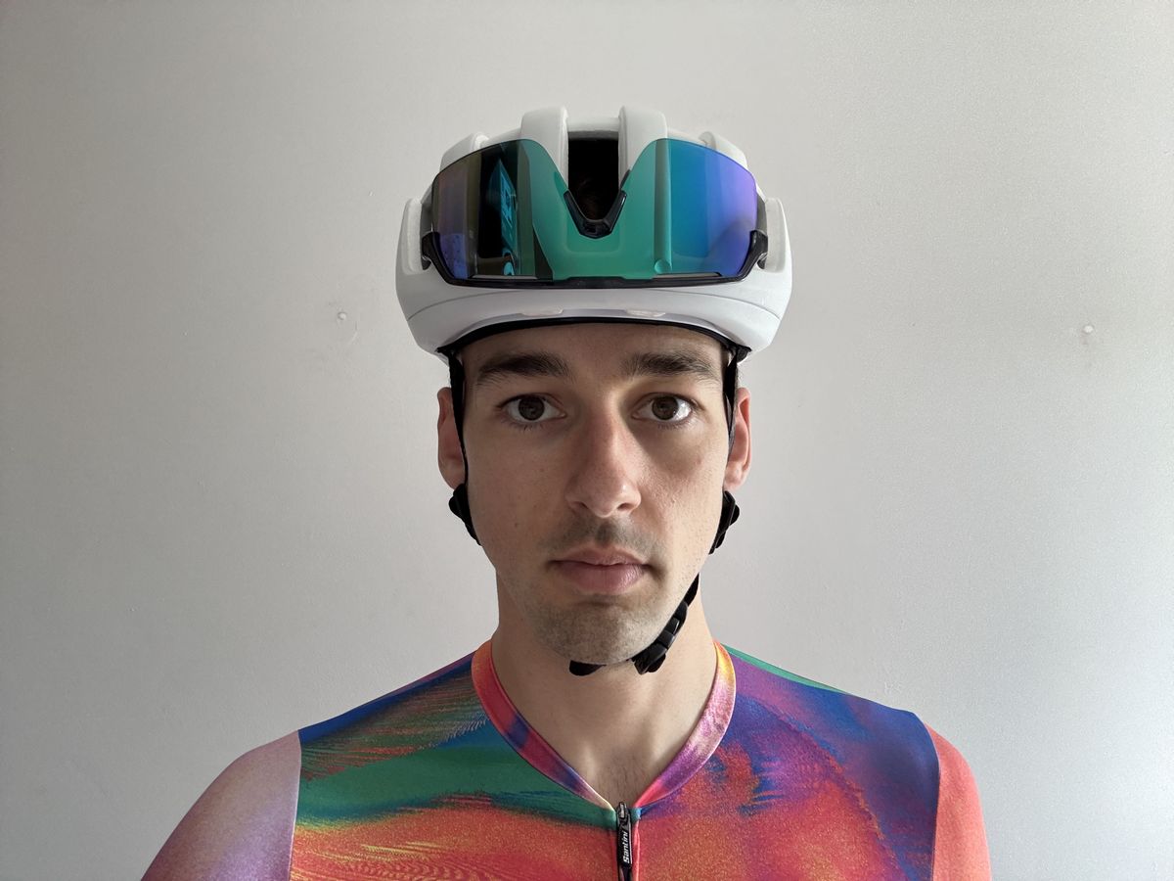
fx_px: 780
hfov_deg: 73.9
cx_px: 587
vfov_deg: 58.9
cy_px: 440
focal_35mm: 23
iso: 160
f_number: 1.9
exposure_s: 1/60
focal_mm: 2.69
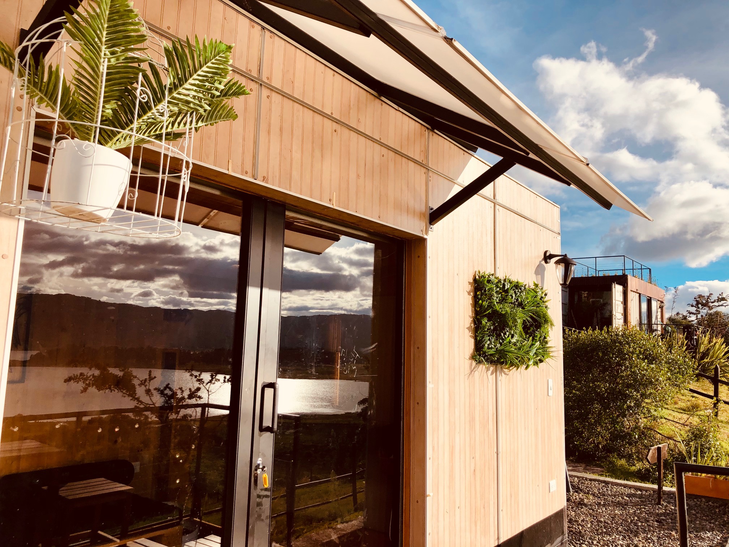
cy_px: 274
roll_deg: -0.5
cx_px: 364
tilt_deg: +7.4
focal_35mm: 28
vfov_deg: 49.7
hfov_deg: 63.4
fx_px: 590
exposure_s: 1/2088
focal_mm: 3.99
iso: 20
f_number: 1.8
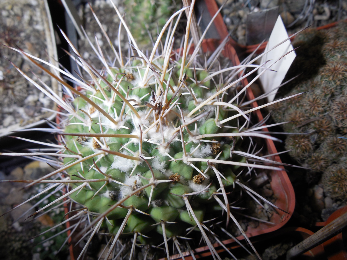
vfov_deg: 45.4
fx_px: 311
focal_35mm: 31
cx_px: 174
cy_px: 130
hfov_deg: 58.4
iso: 125
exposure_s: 1/30
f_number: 3.6
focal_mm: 5.6
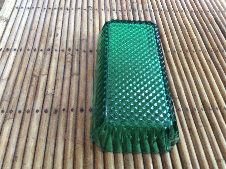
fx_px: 209
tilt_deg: -54.1
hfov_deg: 56.9
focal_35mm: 32
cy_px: 84
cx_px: 113
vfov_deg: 44.1
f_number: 2.4
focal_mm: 3.3
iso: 320
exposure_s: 1/20
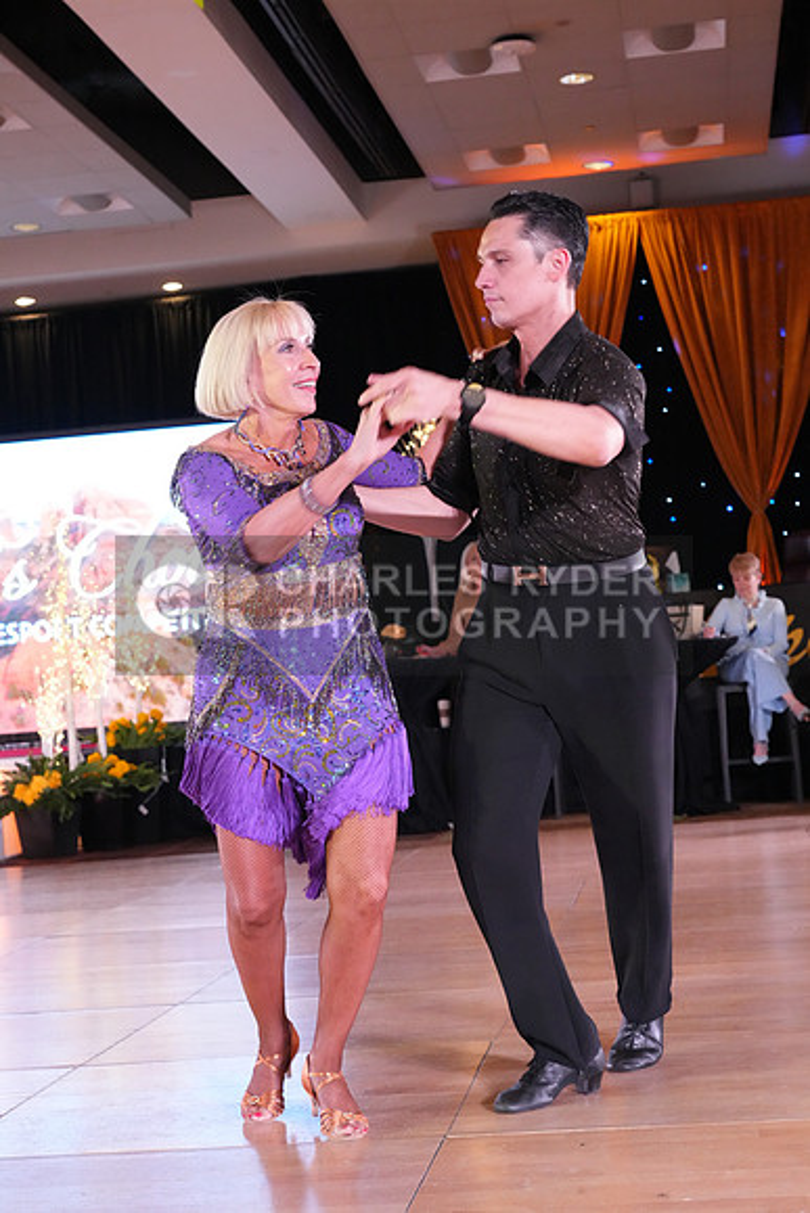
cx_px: 405
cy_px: 606
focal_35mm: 61
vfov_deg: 32.9
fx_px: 2057
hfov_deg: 22.3
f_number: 6.3
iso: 8000
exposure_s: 1/250
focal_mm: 61
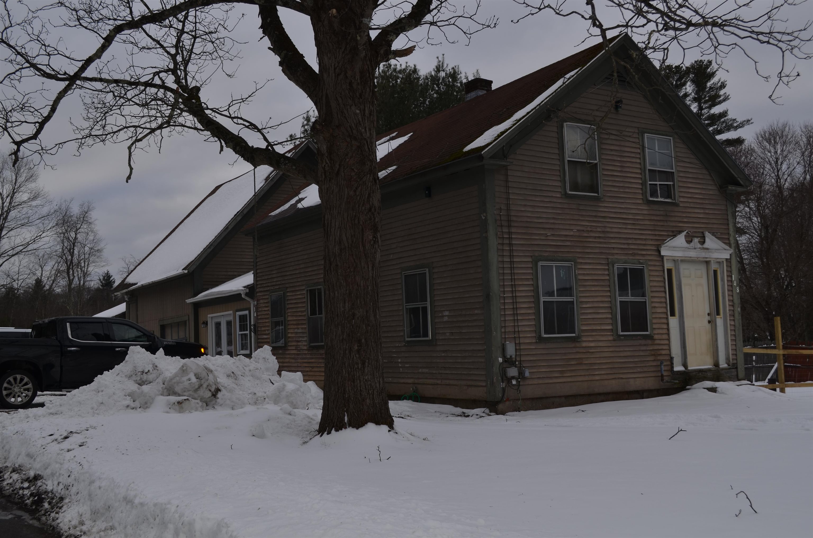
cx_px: 406
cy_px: 269
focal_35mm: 39
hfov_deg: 49.6
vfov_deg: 34.1
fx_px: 879
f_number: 6.3
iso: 100
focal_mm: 26
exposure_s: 1/250
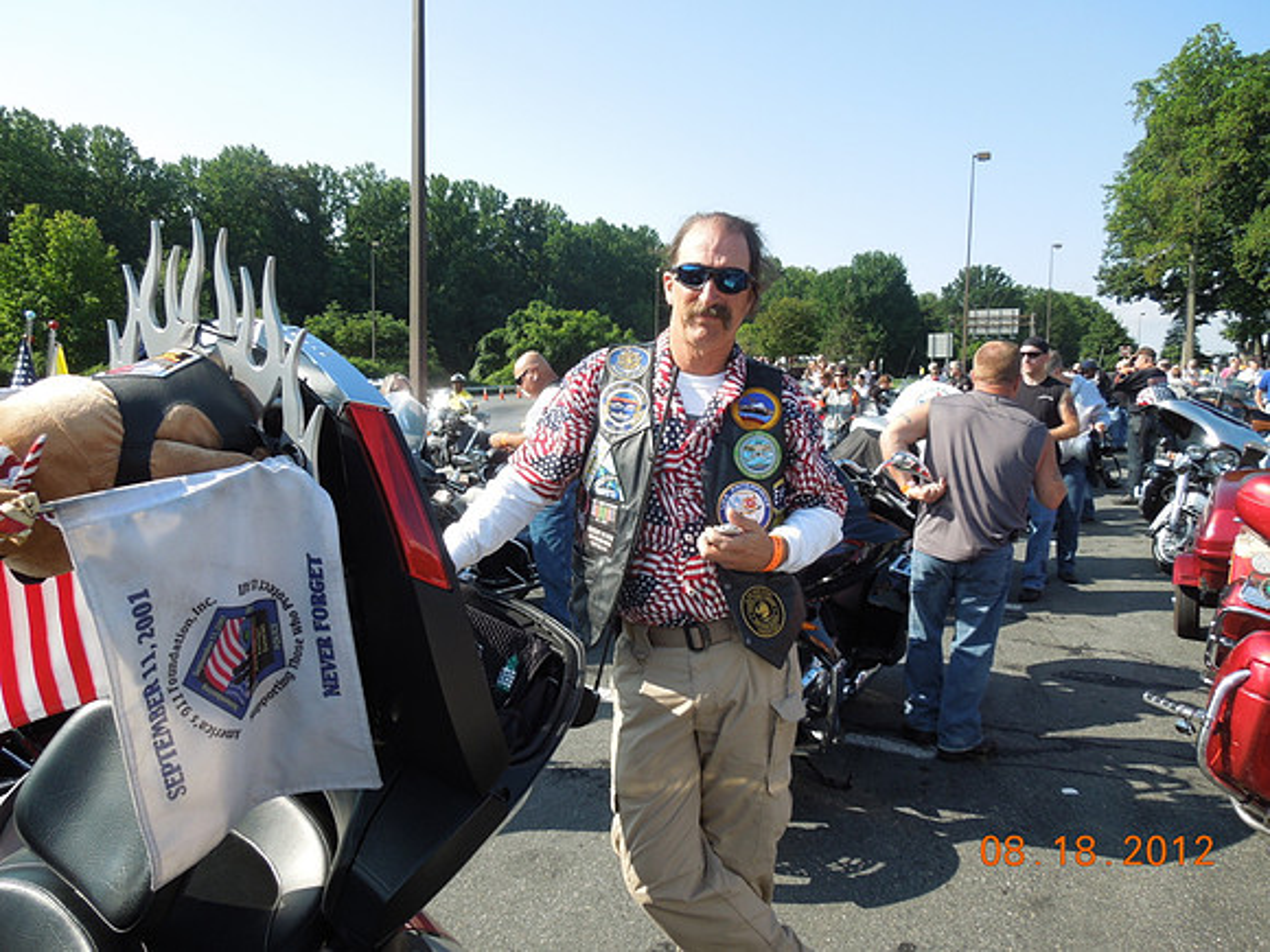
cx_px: 635
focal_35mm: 25
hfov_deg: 69.4
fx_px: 917
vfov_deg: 54.9
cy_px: 476
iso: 100
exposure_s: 1/500
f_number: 3.3
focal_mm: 4.5
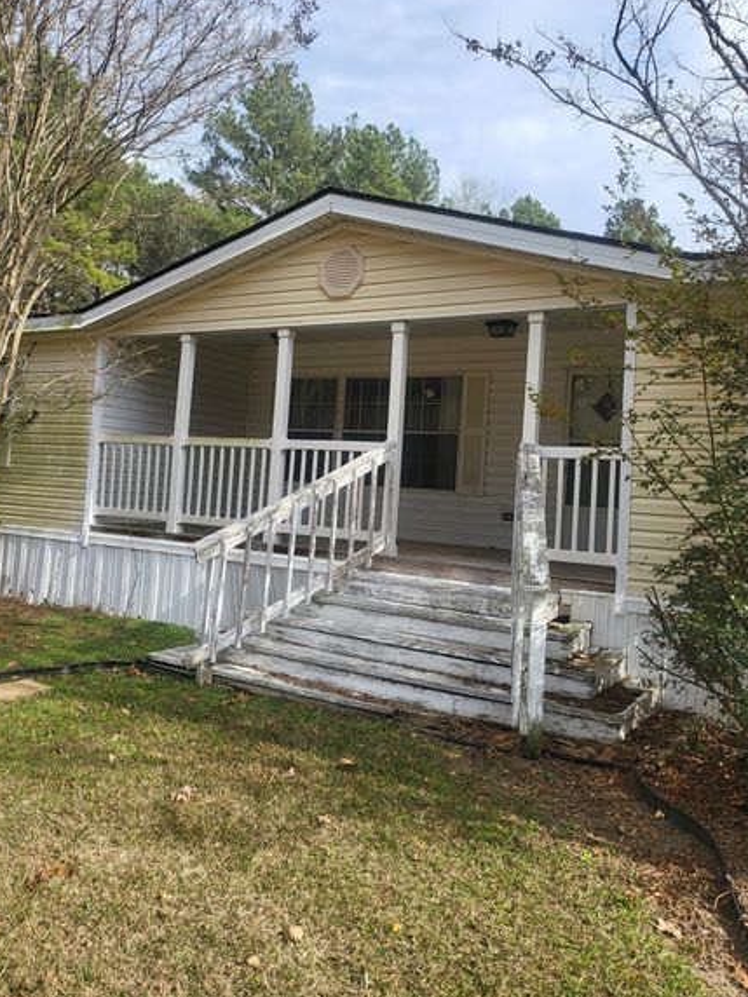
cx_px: 389
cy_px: 447
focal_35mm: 28
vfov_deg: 63.3
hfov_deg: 49.7
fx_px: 807
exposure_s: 1/1879
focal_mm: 5
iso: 40
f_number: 1.8
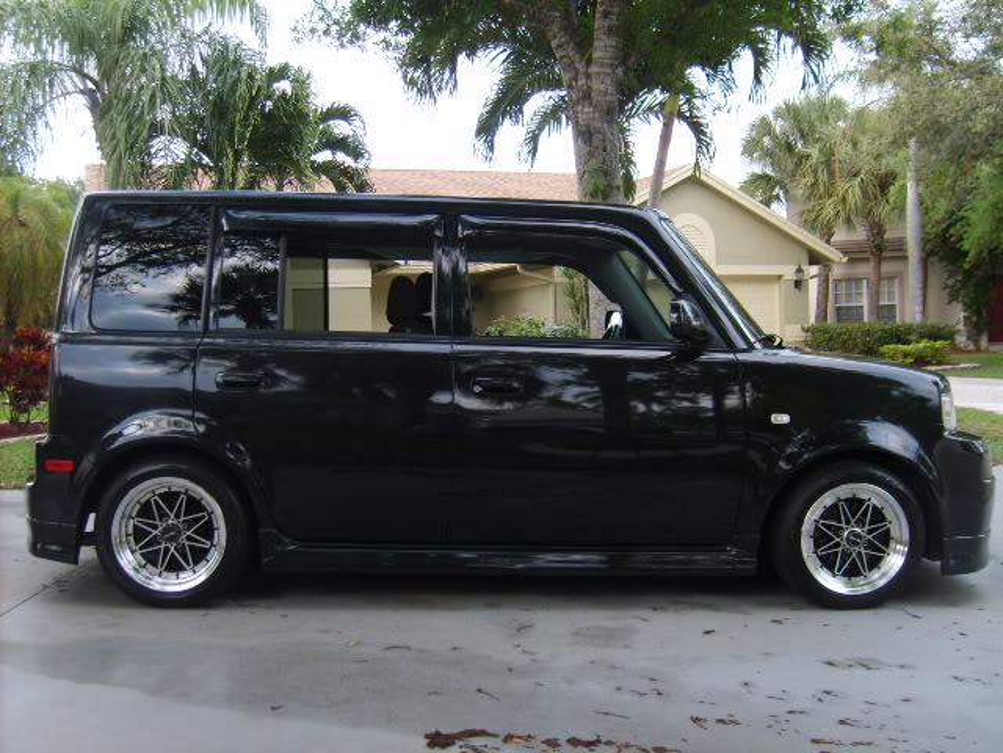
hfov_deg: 52.6
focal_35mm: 35
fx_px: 1014
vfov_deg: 40.7
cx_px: 502
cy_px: 376
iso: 50
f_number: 2.8
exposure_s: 1/60
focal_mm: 5.8
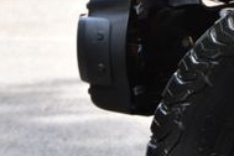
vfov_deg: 2.2
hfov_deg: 3.2
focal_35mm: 633
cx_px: 375
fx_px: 4114
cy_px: 171
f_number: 5.6
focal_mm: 125
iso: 220
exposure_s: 1/250
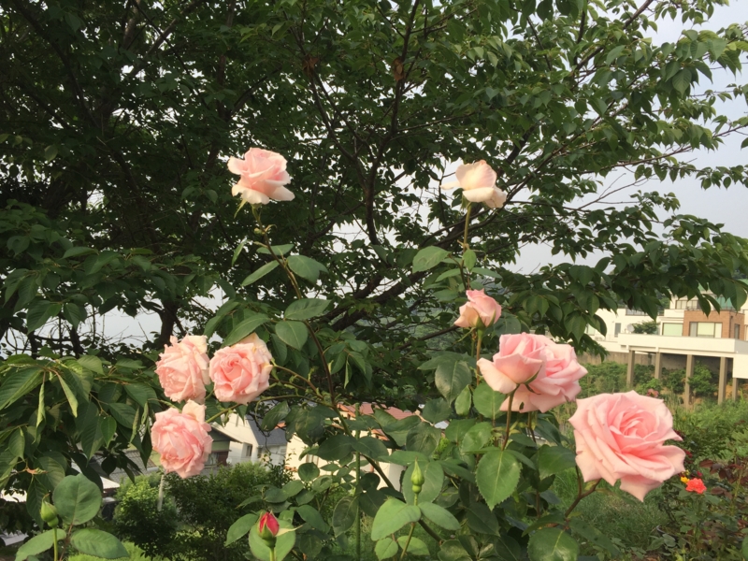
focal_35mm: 29
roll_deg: -8.9
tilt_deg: +6.3
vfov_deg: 48.2
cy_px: 280
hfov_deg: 61.7
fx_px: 627
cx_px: 374
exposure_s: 1/719
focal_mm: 4.15
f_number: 2.2
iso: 32
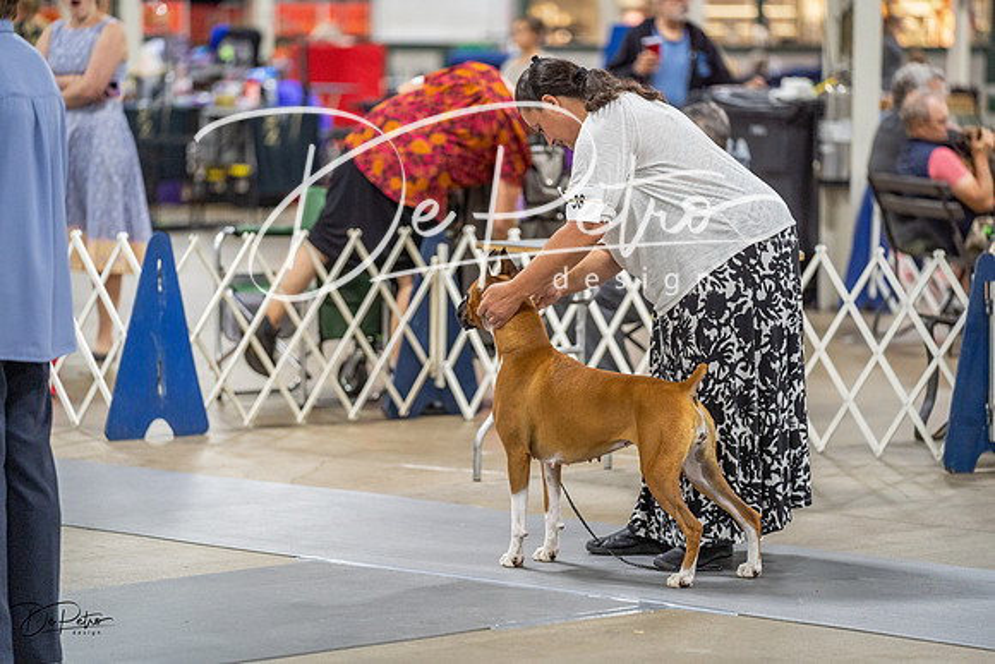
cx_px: 498
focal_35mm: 155
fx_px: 4285
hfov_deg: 13.2
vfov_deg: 8.9
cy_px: 332
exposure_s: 1/160
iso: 2500
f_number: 2.8
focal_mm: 155
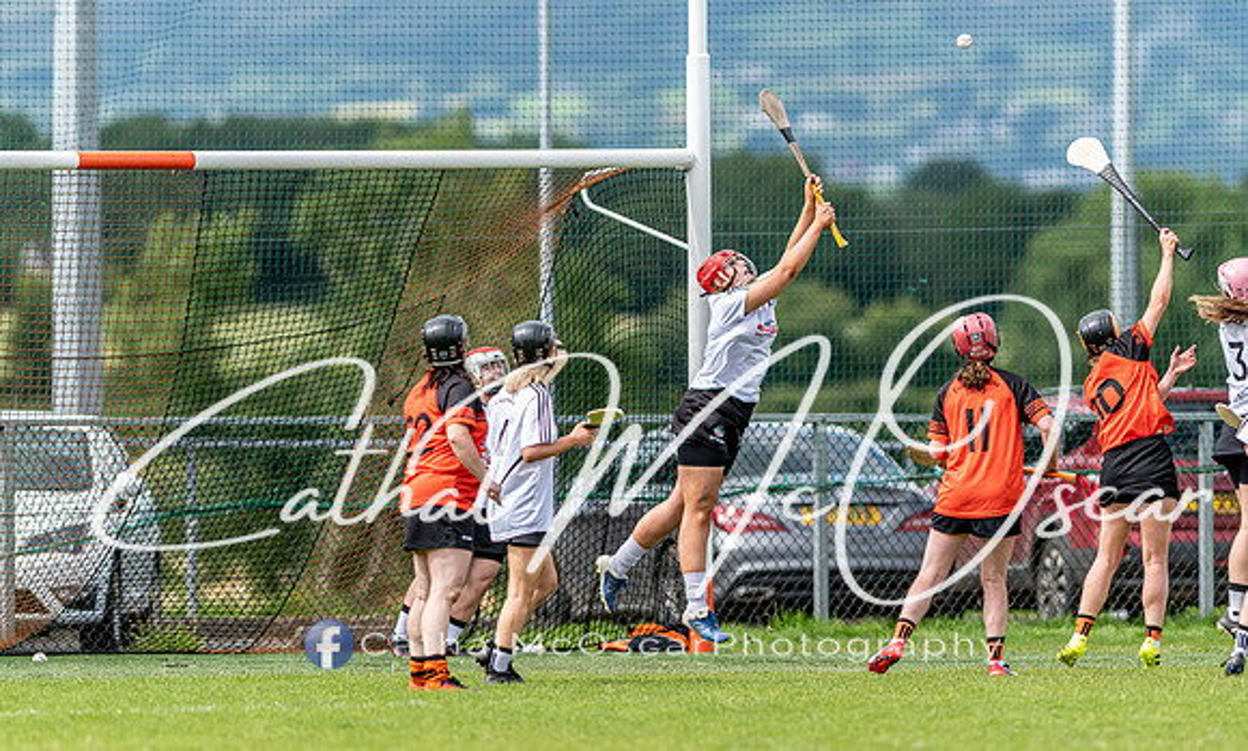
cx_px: 624
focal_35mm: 464
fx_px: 15632
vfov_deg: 2.8
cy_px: 415
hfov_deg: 4.6
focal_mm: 300
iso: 200
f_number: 2.8
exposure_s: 1/2500
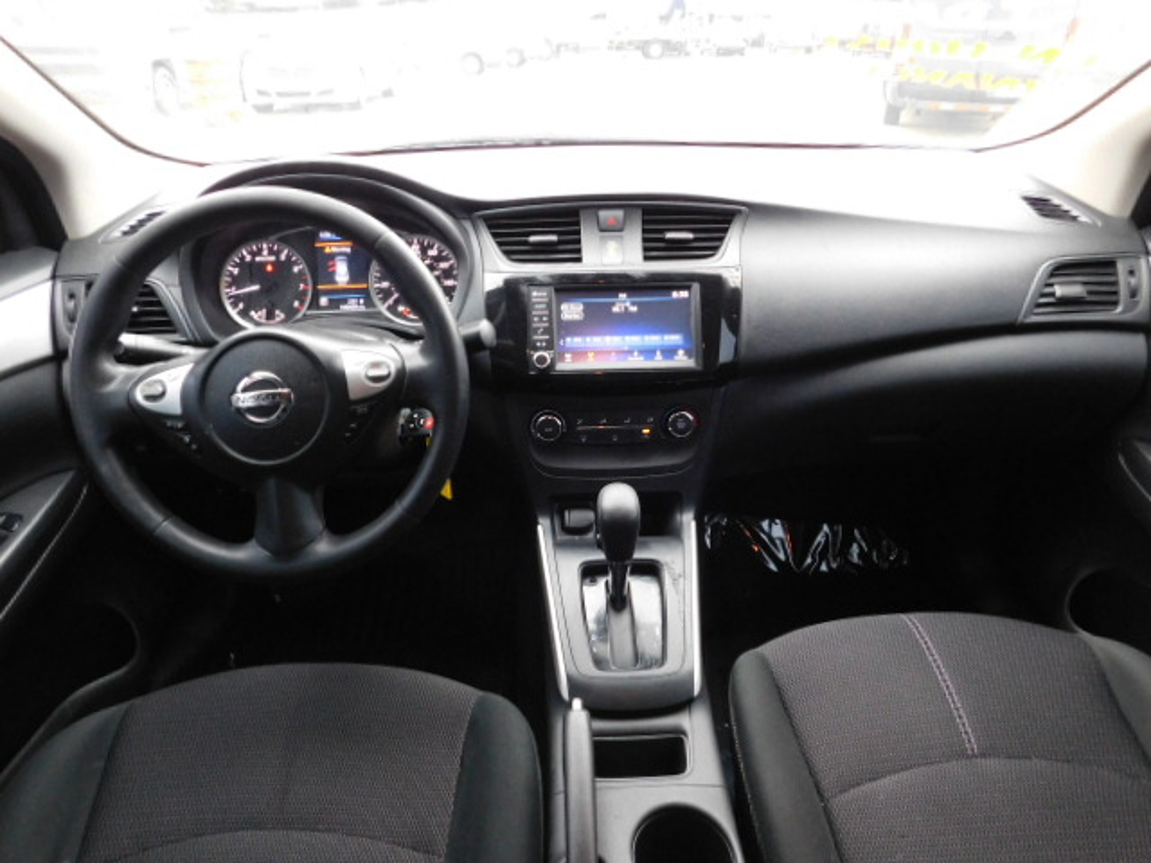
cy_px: 432
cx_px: 576
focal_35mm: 23
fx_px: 765
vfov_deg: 58.9
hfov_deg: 73.9
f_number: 3
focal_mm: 4
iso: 400
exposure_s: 1/25
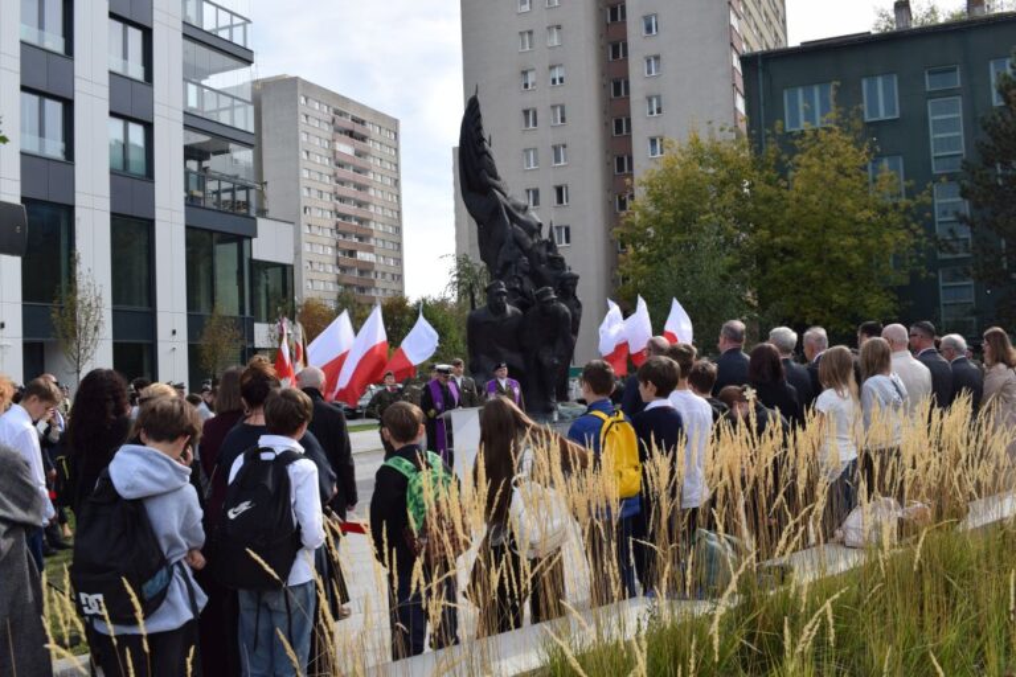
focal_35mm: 34
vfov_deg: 38.4
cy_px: 338
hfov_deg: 55.1
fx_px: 974
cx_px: 508
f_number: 9
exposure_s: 1/320
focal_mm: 23
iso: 200
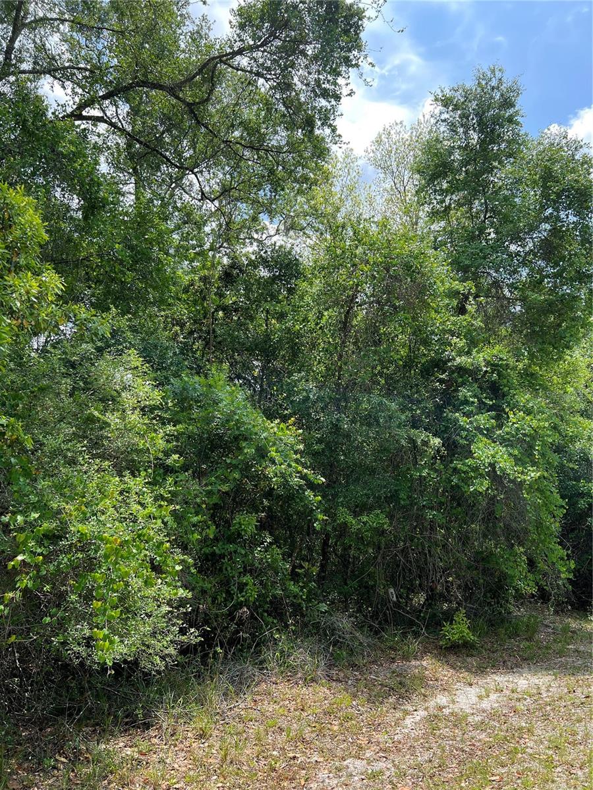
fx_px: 594
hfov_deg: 53.1
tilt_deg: +14.9
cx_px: 296
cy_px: 395
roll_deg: +0.1
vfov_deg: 67.3
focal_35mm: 26
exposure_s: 1/1531
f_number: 1.5
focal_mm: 5.7
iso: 50
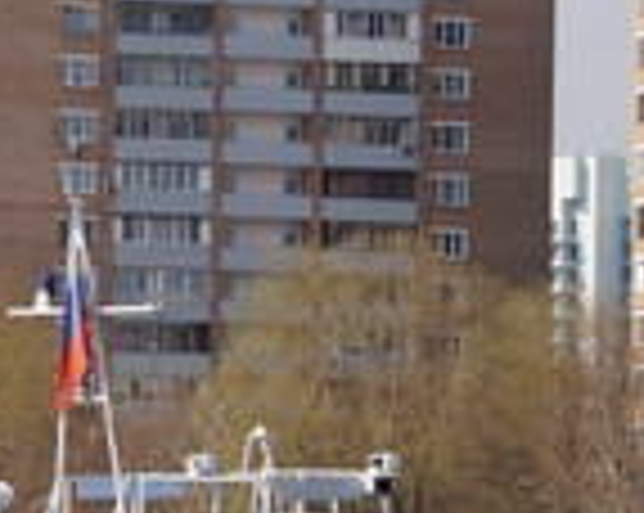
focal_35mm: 284
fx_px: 5408
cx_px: -383
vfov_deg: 5.4
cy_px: 432
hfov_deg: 6.7
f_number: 10
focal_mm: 45
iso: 100
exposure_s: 1/160
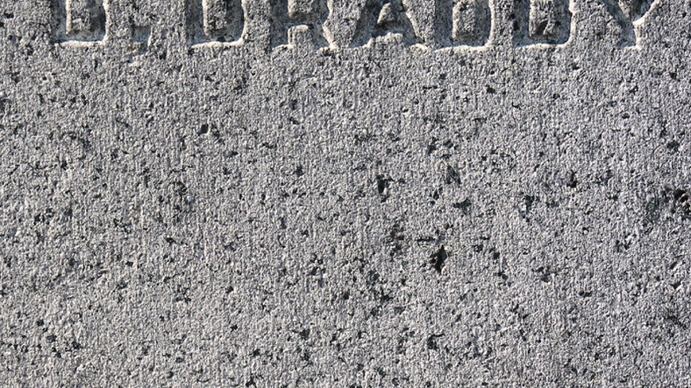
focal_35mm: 139
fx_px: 2546
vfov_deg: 8.7
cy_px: 173
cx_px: 345
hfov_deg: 15.5
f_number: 4.8
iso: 50
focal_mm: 32.4
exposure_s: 1/136
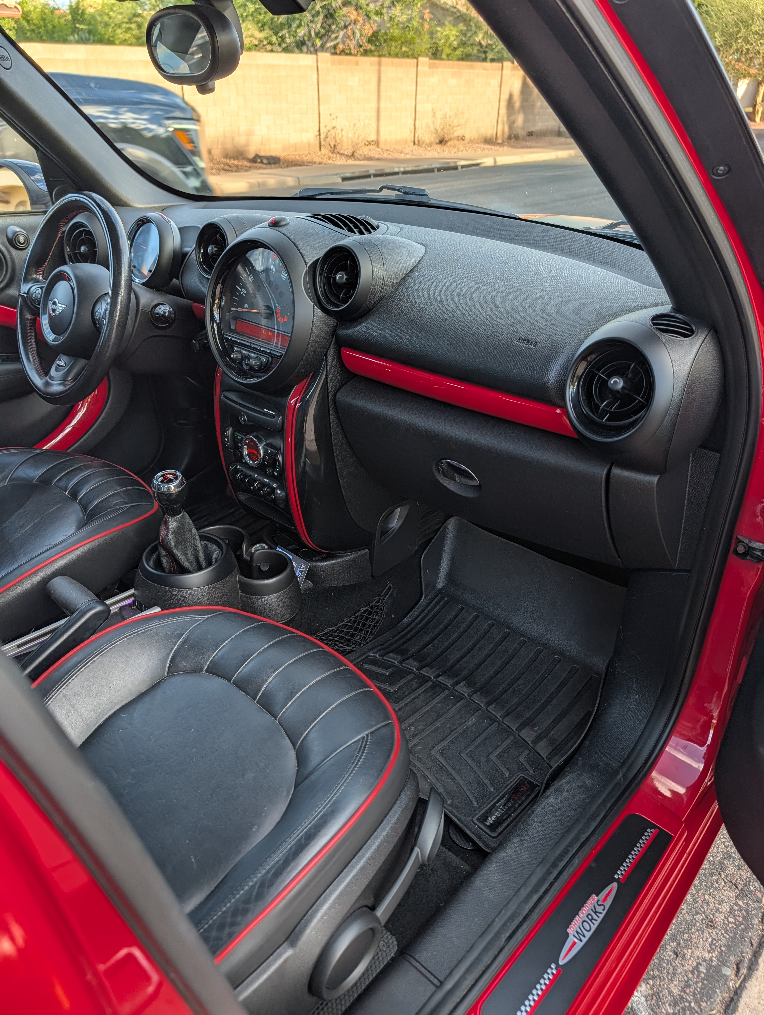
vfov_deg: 71.5
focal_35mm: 24
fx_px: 704
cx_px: 382
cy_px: 508
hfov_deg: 56.9
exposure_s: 1/218
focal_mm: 6.9
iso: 18
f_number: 1.68
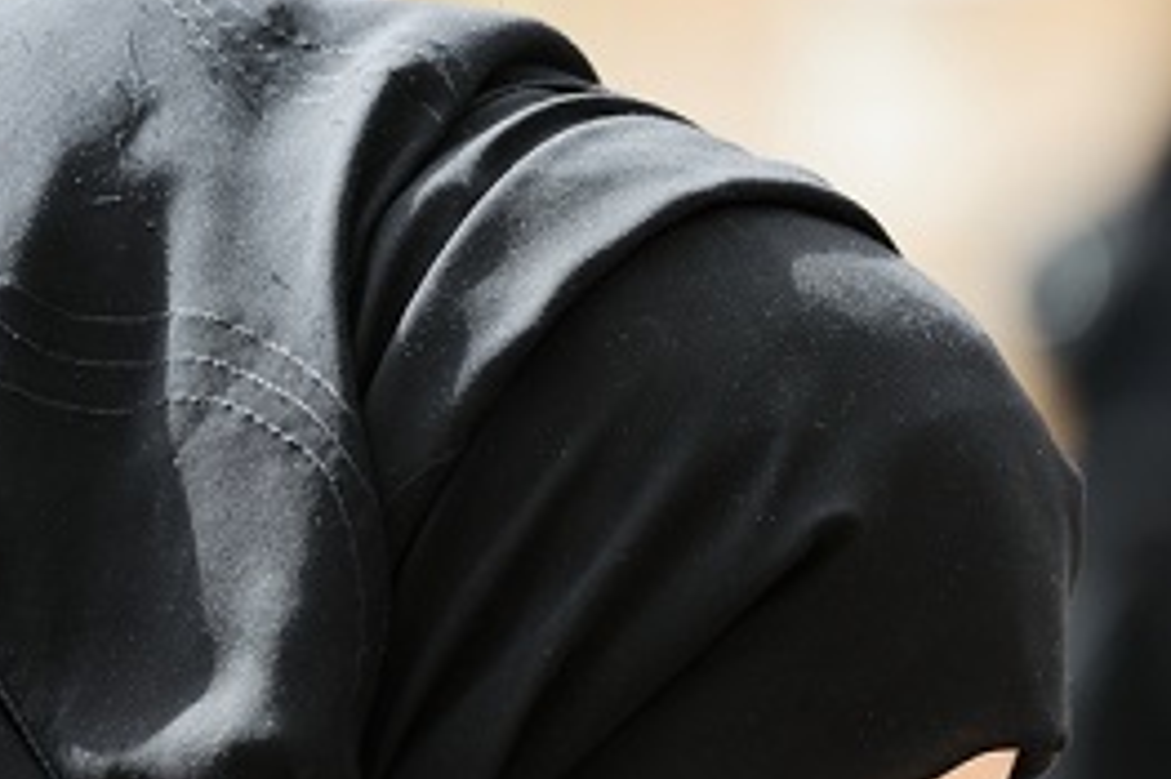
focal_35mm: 445
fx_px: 14465
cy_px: 893
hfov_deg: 4.6
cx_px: 806
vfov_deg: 3.1
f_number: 5
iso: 250
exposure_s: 1/250
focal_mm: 180
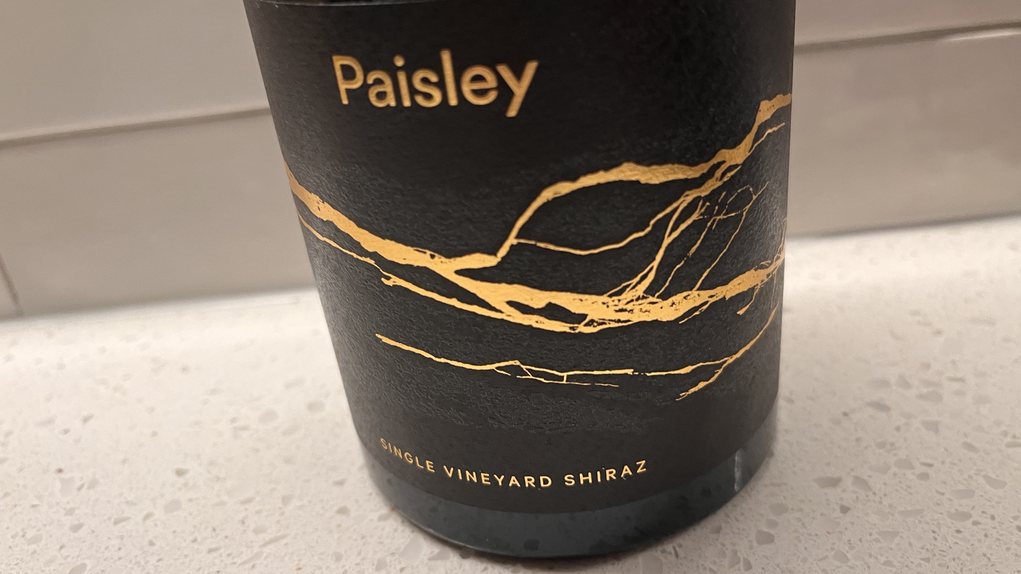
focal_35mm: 29
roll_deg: +6.9
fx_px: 785
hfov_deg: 66.1
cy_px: 287
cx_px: 520
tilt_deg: -28.7
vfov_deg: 40.2
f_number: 1.6
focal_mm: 5.1
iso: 160
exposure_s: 1/50
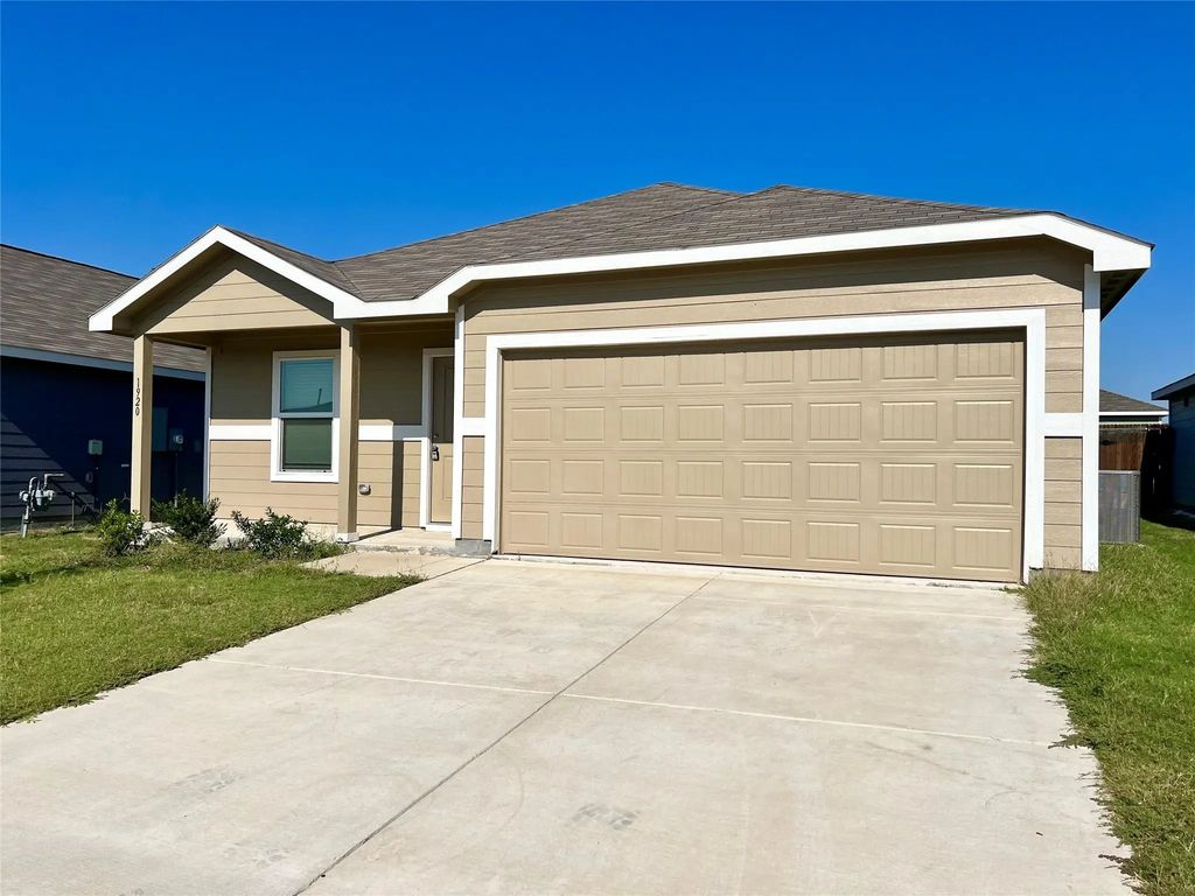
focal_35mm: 26
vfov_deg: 53.1
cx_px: 598
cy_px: 448
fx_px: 898
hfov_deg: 67.3
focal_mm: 5.7
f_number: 1.5
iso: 50
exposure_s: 1/11364
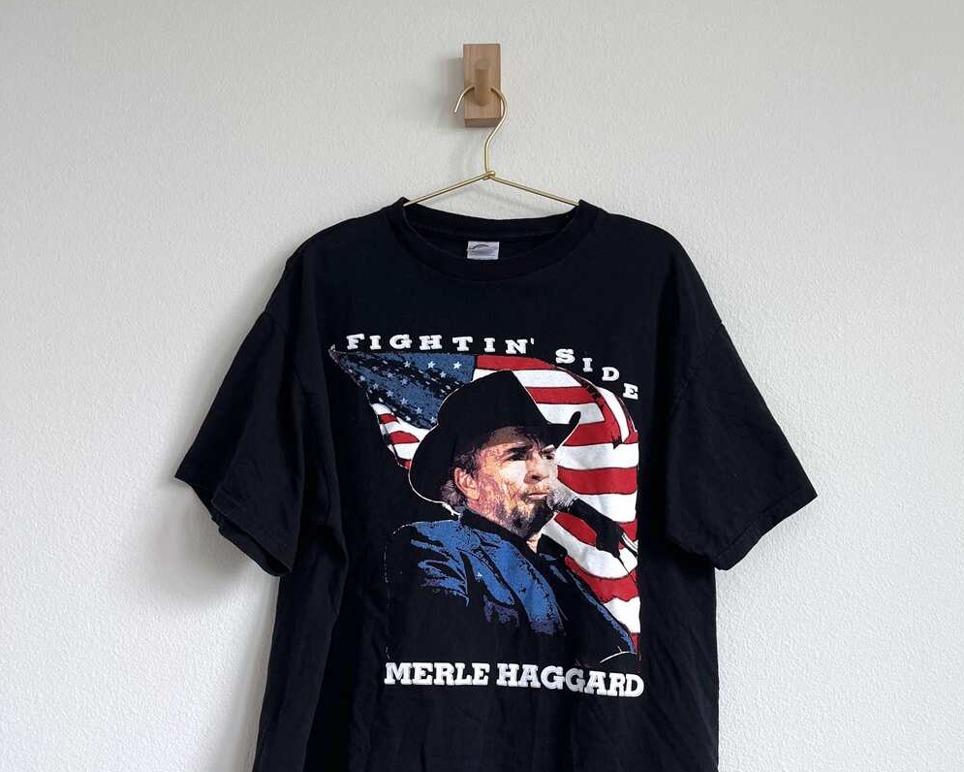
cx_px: 483
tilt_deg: +3.3
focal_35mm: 34
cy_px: 547
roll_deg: +0.4
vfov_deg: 42.4
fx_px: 970
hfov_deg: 52.8
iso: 80
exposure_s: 1/122
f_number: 1.6
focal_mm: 5.1
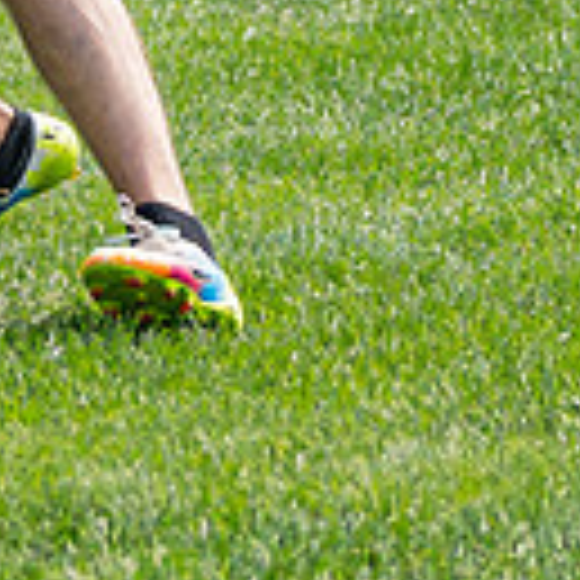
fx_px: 15658
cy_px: -370
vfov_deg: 2.1
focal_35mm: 826
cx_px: -271
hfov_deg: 2.1
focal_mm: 101
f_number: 2.8
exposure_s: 1/4000
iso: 400
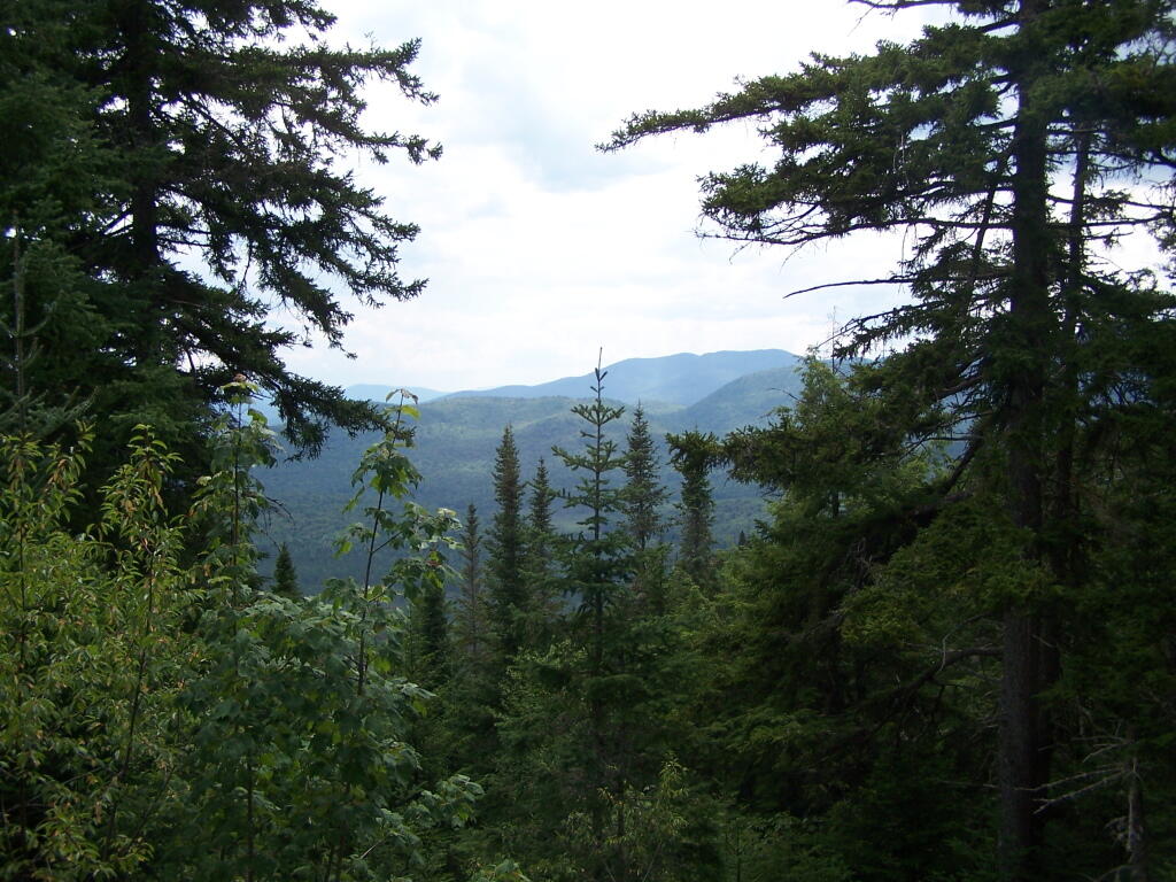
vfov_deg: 37.7
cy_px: 441
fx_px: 1291
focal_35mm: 38
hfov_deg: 49.0
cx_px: 588
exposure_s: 1/1000
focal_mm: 6.3
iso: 80
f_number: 2.8
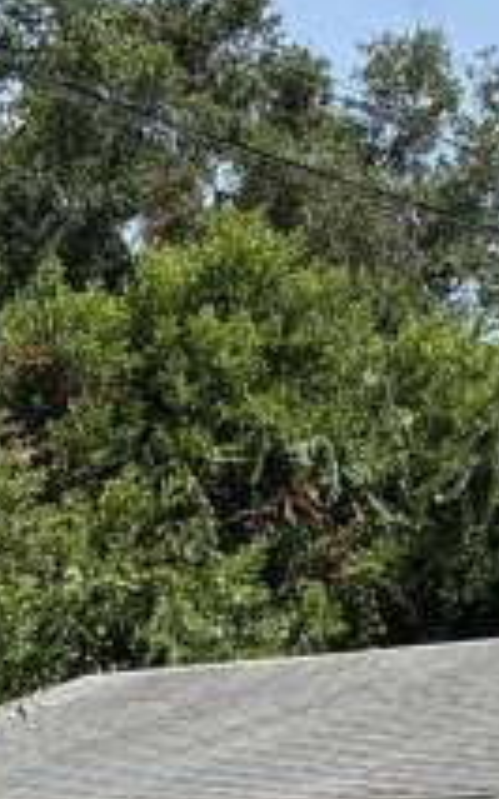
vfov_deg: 10.9
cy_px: 750
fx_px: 4159
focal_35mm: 191
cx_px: 848
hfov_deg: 6.7
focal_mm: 6.76
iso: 64
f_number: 1.78
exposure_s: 1/3378
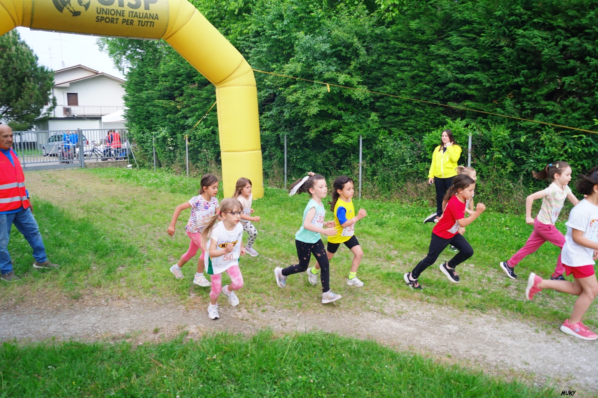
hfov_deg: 67.4
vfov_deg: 47.9
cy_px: 199
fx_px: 448
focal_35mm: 27
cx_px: 299
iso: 800
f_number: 3.5
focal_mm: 18
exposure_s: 1/320
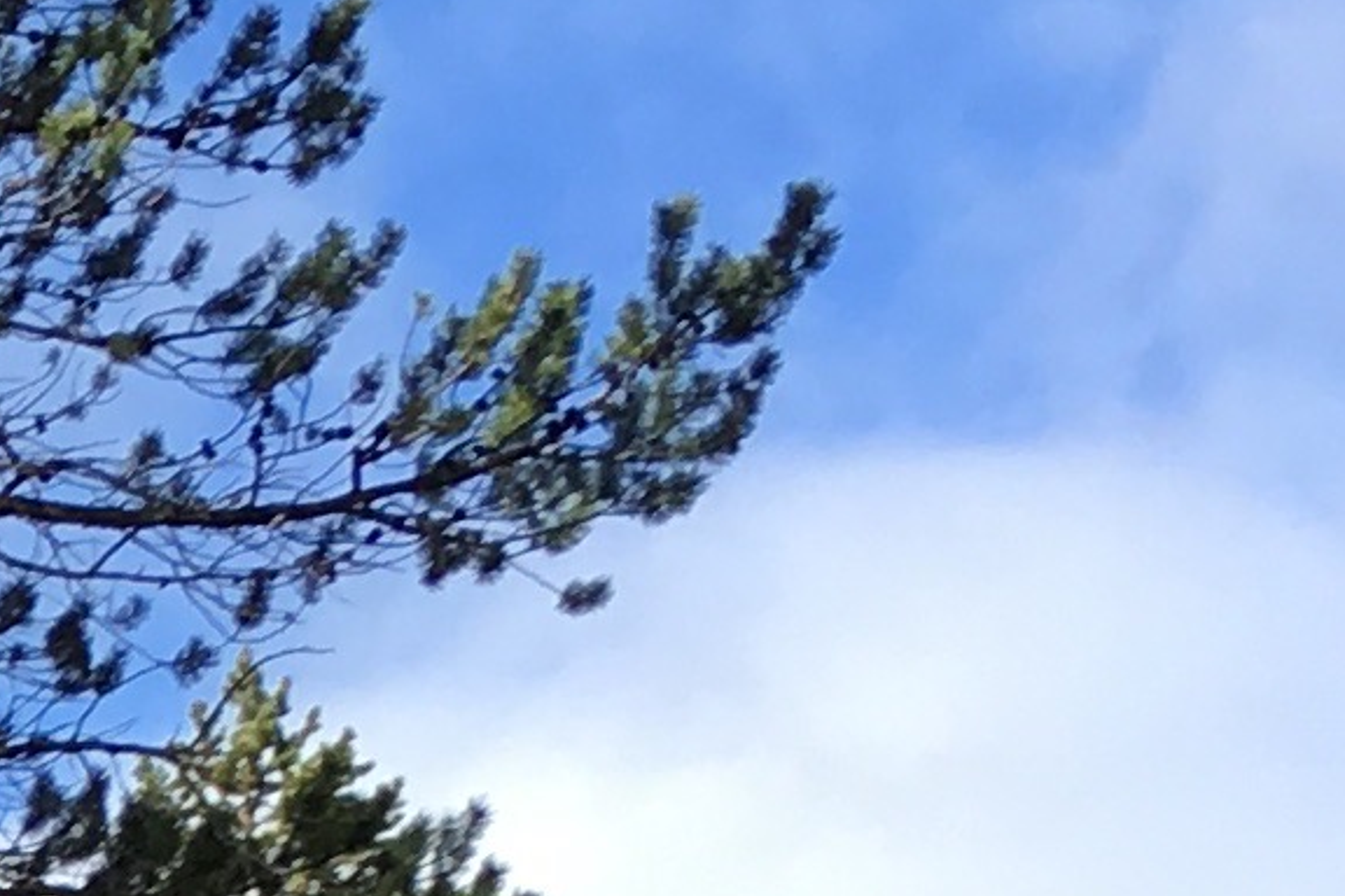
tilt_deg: +4.2
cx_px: -1933
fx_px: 7883
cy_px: 2844
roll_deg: -1.1
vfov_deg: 6.0
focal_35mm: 211
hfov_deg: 8.8
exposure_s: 1/699
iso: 25
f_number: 2.2
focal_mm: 4.15
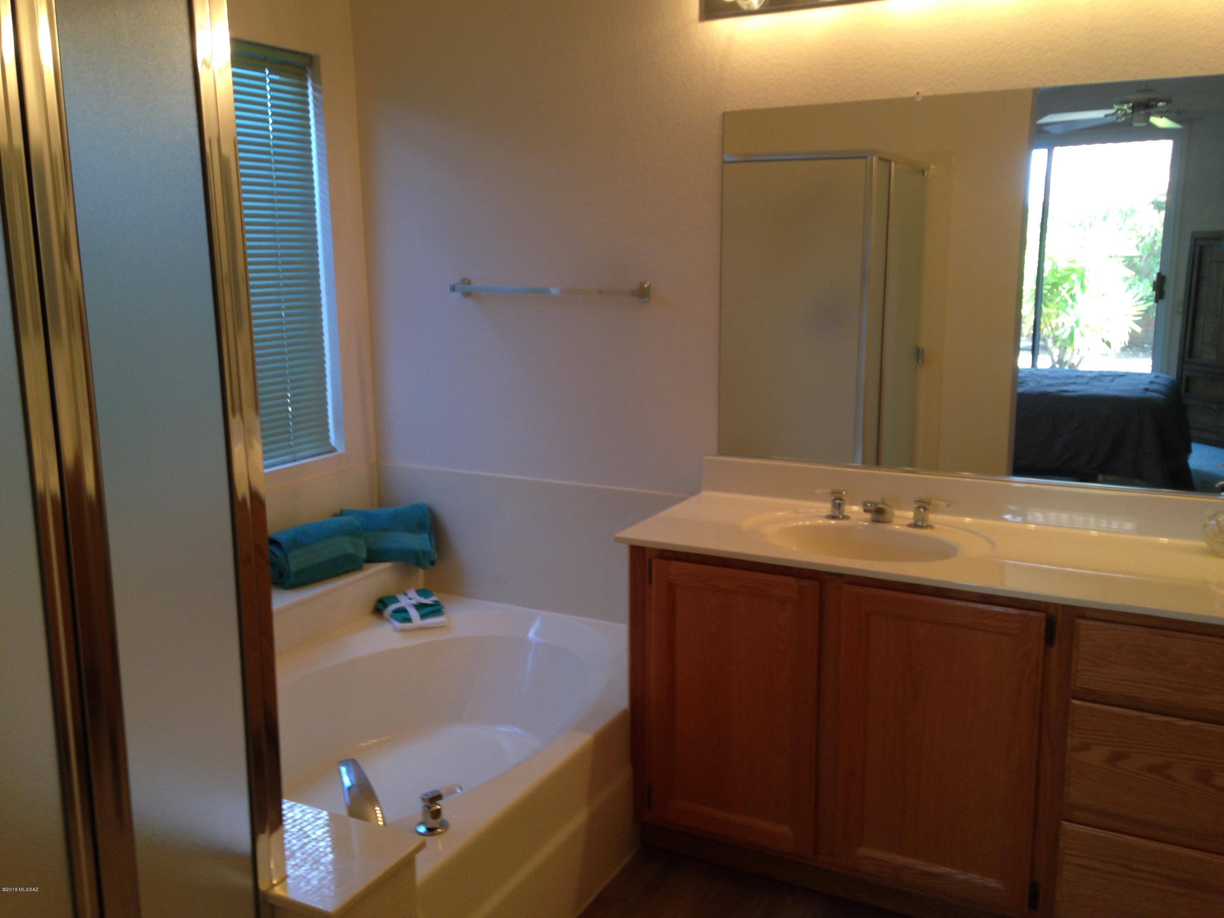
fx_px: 1167
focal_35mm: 33
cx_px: 612
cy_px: 459
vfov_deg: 42.9
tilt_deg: -11.1
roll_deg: -0.1
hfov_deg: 55.4
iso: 50
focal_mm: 4.12
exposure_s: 1/20
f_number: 2.4
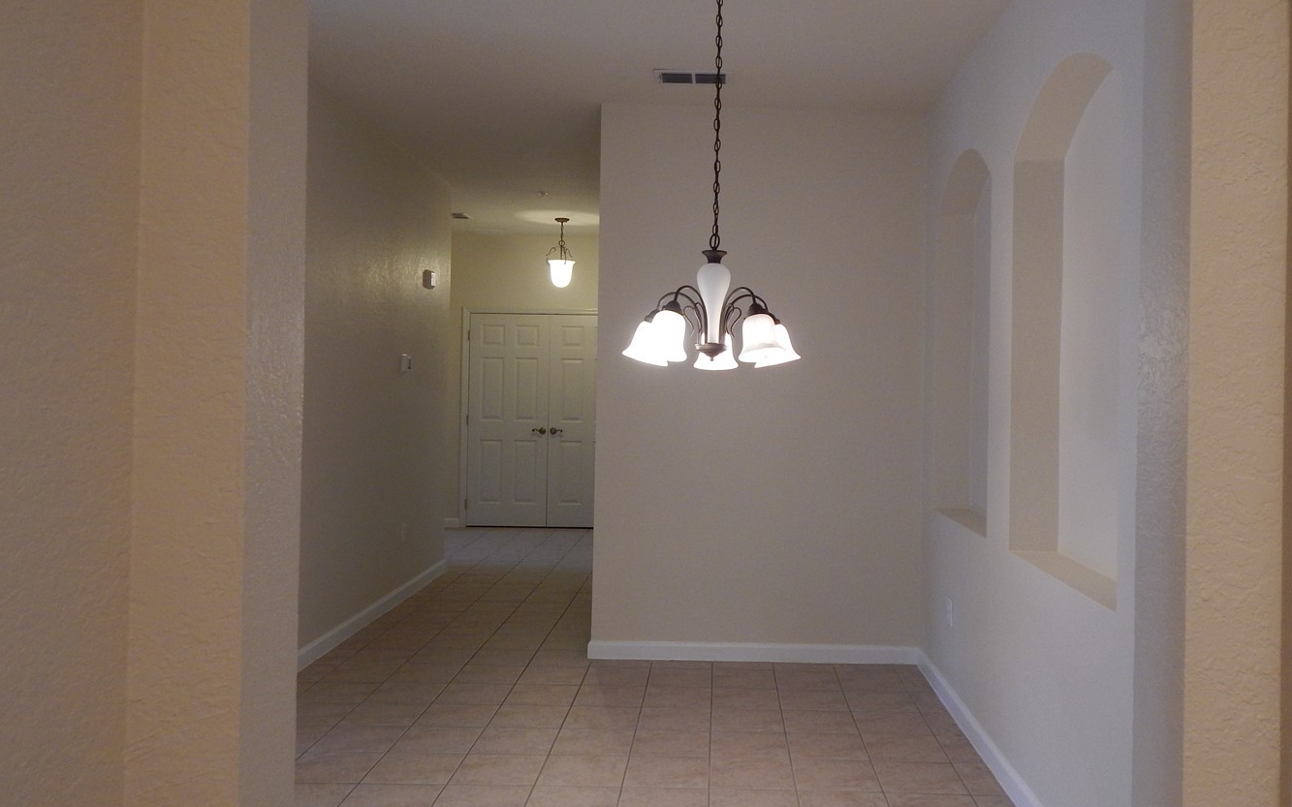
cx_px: 722
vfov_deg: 44.5
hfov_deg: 66.3
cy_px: 378
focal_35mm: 28
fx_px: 986
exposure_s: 1/30
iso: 200
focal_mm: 4
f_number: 3
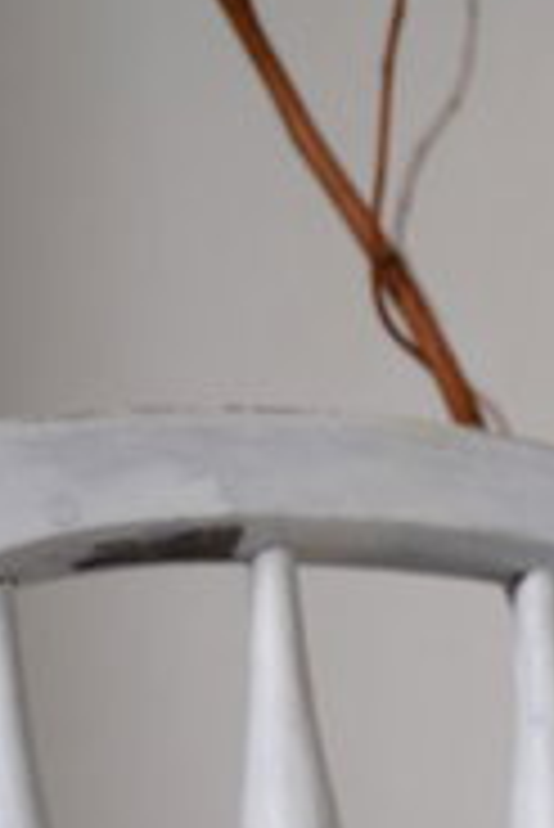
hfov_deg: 9.8
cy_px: 1449
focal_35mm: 133
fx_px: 3064
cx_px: 966
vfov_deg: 13.9
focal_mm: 35
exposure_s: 1/100
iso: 250
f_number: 3.5
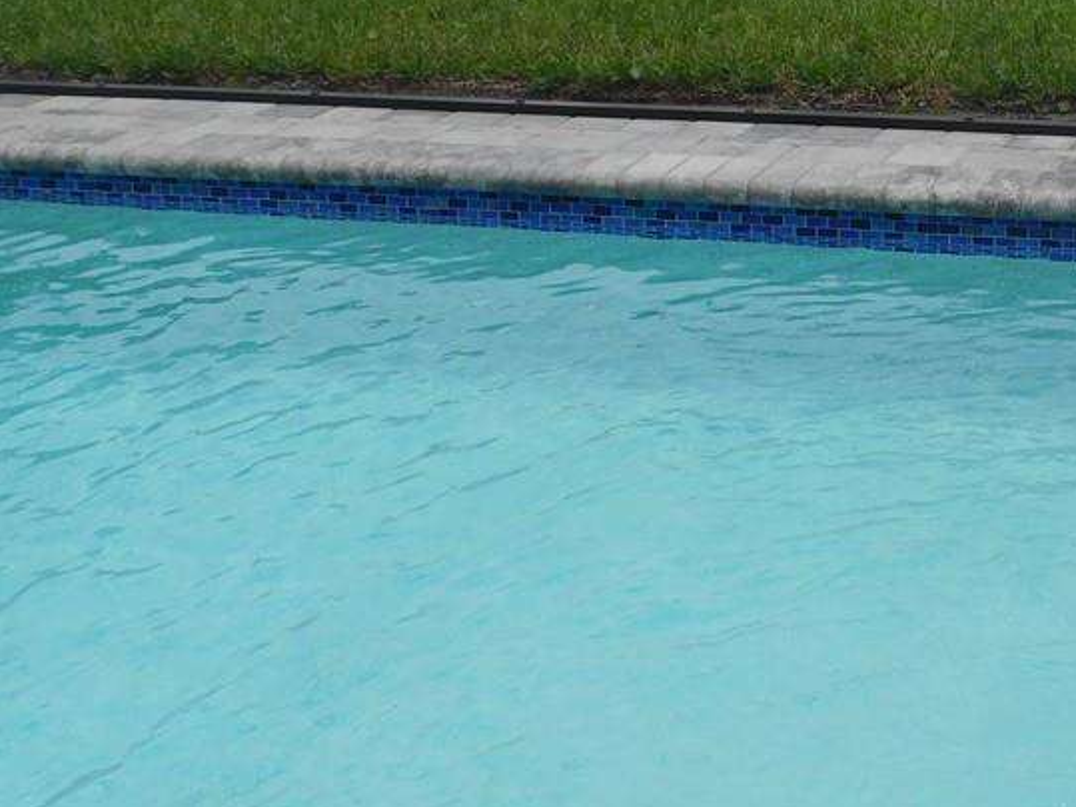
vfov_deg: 19.2
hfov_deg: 24.9
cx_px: 956
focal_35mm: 76
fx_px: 2362
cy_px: 148
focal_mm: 7.1
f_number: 3.6
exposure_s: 1/800
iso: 125
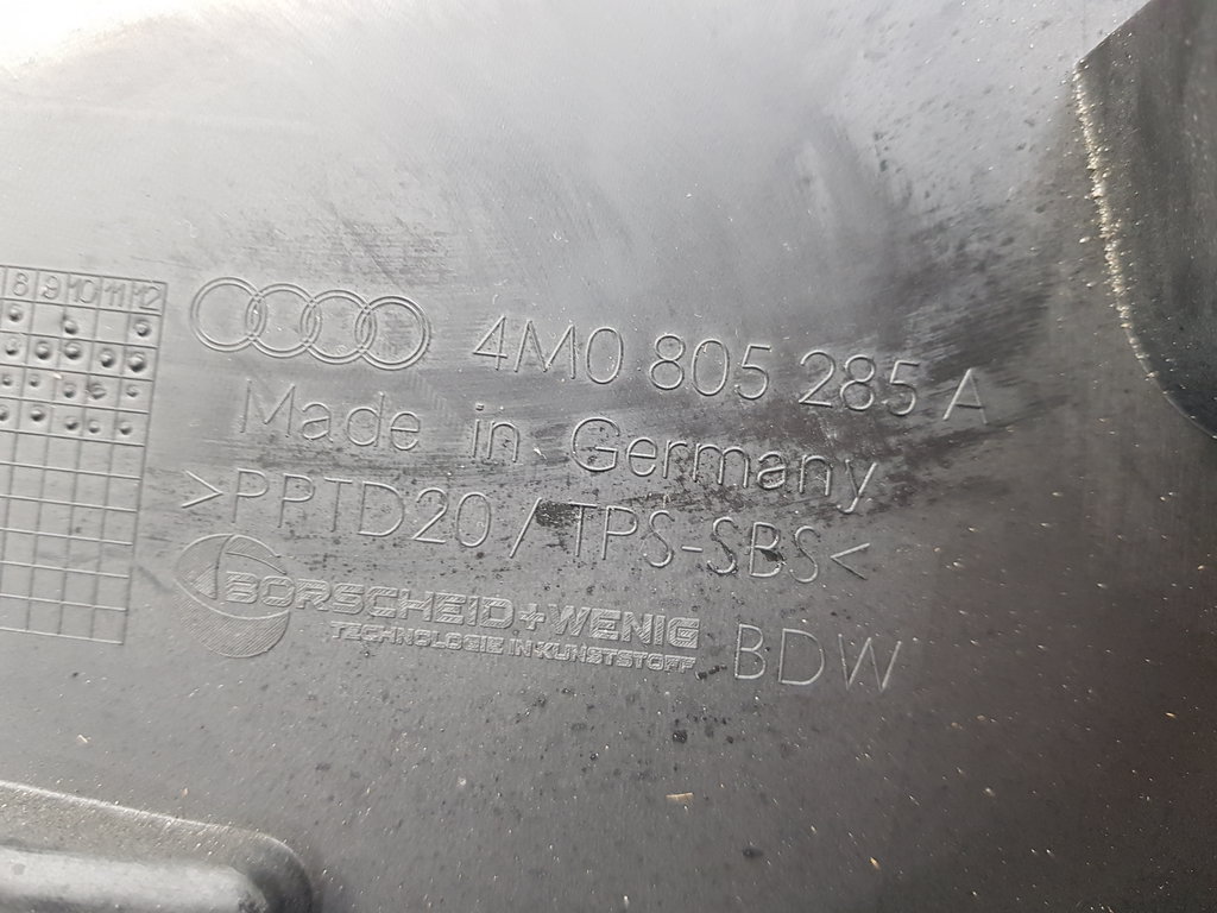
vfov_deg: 53.1
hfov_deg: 67.3
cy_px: 456
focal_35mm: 26
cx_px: 608
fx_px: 914
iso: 200
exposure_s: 1/33
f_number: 1.7
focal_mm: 4.2
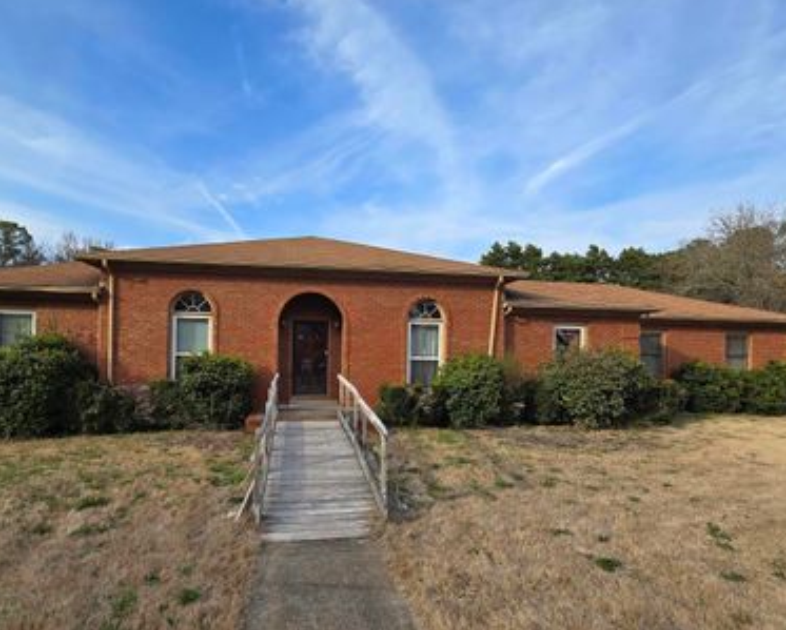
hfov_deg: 89.3
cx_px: 356
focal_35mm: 17
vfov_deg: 76.7
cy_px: 353
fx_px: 396
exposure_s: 1/1129
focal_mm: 2.2
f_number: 2.2
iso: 50
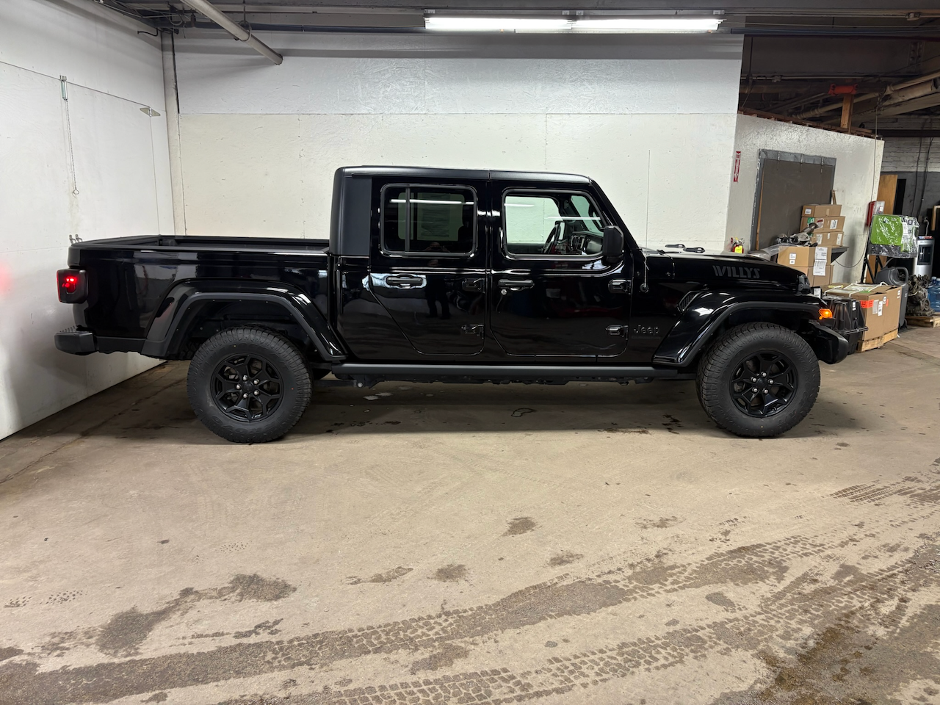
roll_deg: -0.3
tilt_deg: -11.5
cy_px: 352
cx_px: 470
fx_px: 706
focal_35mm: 26
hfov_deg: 67.3
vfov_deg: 53.1
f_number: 1.6
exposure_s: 1/60
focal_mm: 5.96
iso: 125
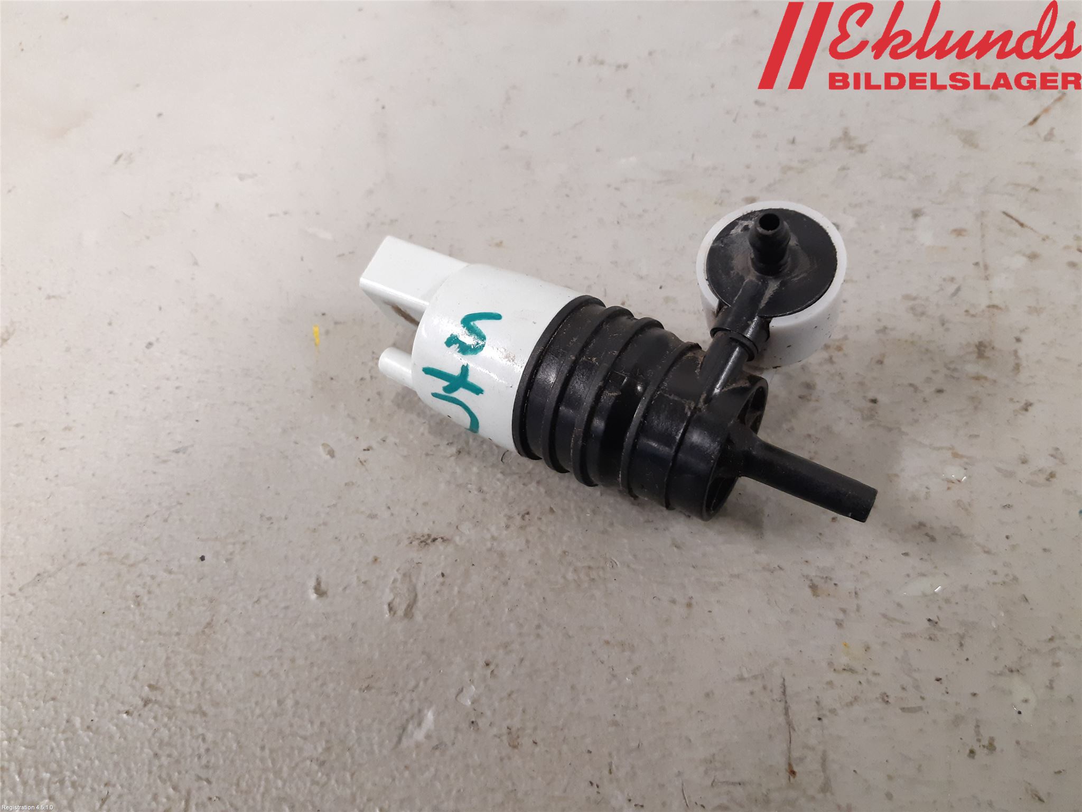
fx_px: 813
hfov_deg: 67.3
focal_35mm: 26
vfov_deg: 53.1
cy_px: 406
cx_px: 541
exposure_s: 1/50
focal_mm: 3.93
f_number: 1.7
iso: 250
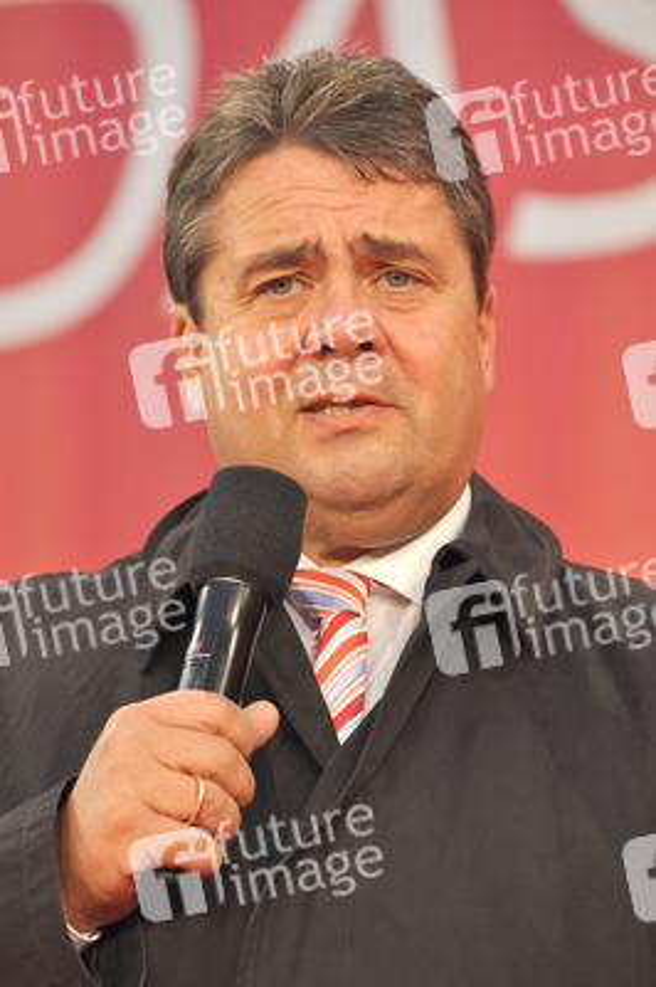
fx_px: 8008
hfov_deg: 4.7
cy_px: 494
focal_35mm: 292
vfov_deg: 7.0
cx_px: 328
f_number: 5.3
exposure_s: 1/250
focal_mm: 195
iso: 400
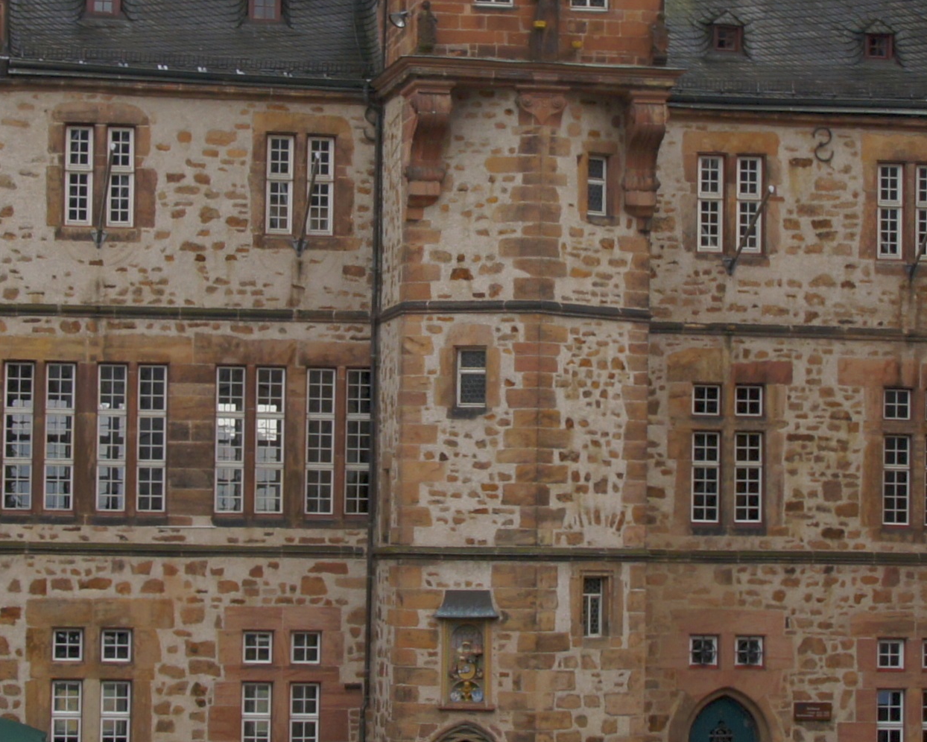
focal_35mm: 114
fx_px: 3129
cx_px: 436
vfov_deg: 13.5
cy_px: 246
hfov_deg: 16.9
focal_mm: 22
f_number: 9
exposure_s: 1/80
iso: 200
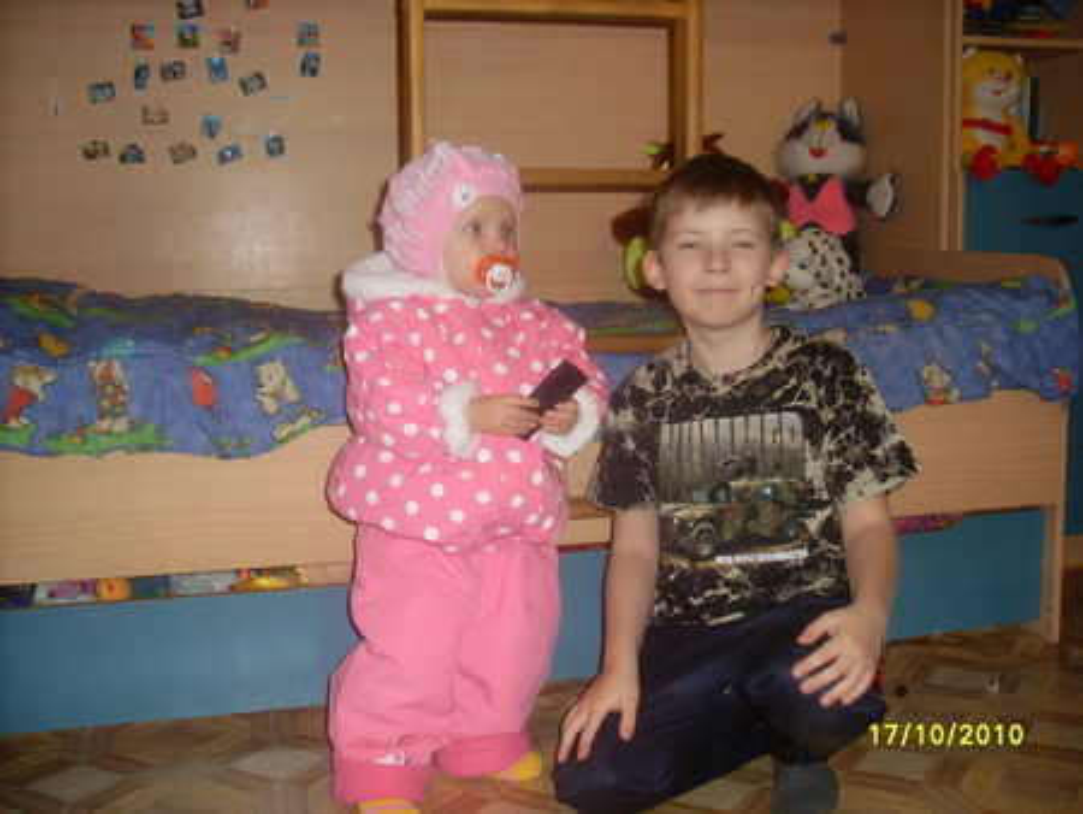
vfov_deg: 37.8
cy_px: 407
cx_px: 542
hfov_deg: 49.0
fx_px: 1190
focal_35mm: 38
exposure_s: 1/45
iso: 100
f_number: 3
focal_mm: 6.3
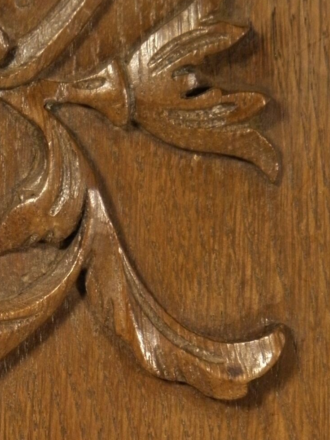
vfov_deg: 7.2
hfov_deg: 5.4
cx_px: 4
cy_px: 255
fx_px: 3521
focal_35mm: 277
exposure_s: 1/30
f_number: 4.7
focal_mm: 19
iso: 200
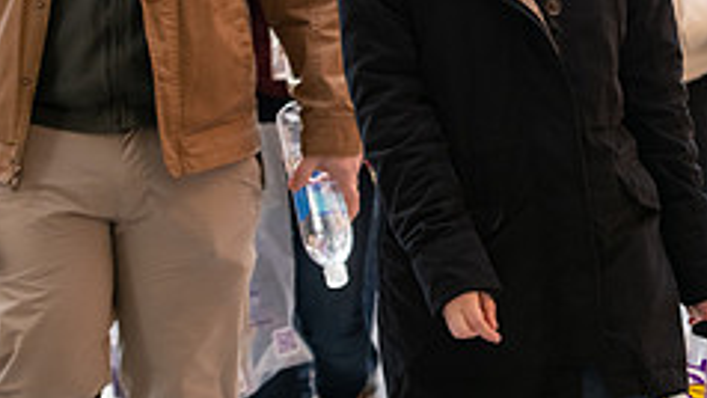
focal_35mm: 179
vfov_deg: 6.7
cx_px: 576
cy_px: -94
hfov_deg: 12.0
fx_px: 3356
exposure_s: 1/250
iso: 1600
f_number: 4
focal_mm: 70
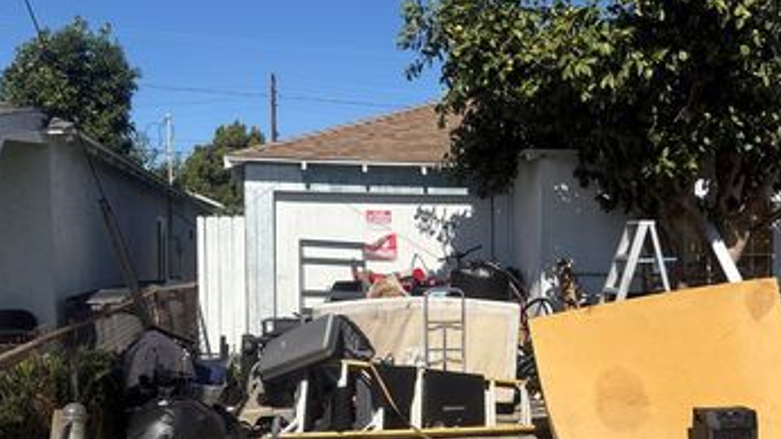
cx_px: 487
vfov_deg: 28.8
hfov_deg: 48.9
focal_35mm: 41
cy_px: 295
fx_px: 849
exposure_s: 1/5348
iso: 50
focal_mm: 5.96
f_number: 1.6
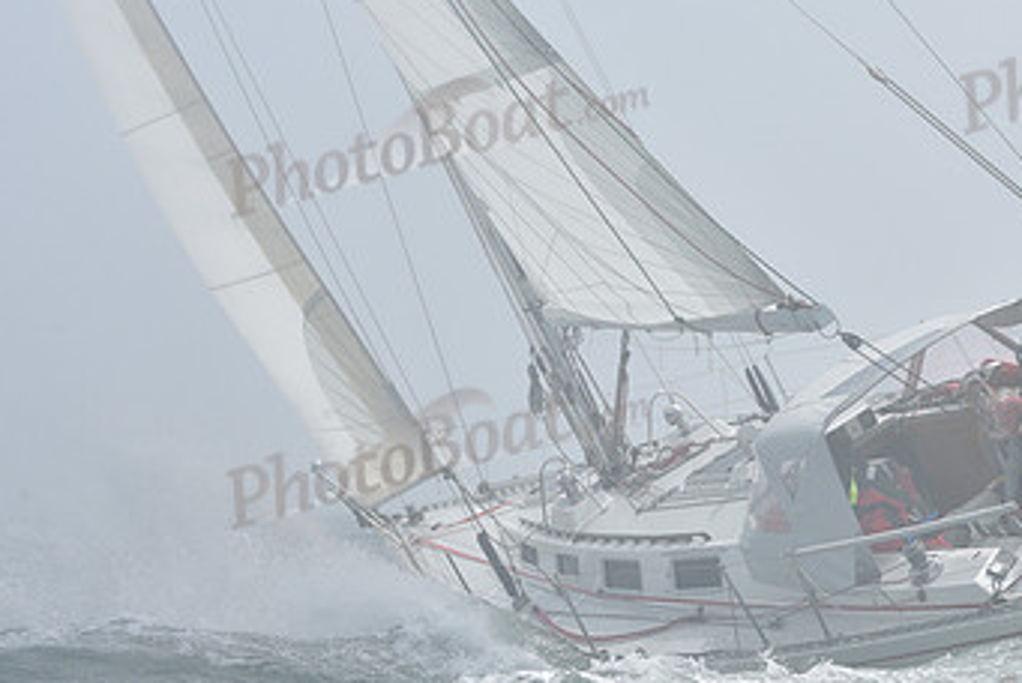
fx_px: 3381
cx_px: 806
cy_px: 253
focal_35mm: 119
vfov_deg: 11.5
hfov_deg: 17.1
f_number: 11
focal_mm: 70
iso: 320
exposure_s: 1/800
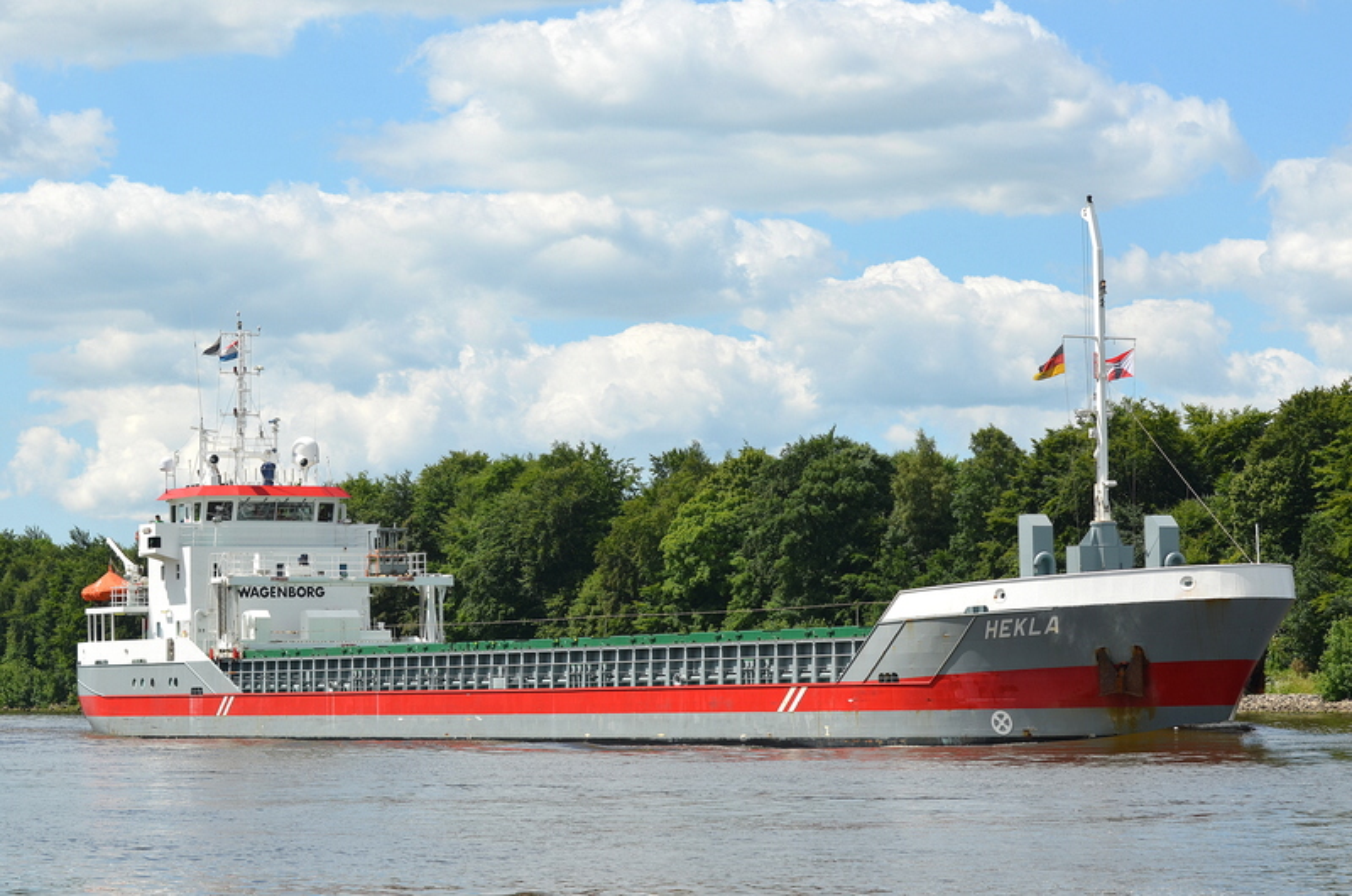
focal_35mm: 112
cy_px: 448
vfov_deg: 12.1
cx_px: 676
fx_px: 4217
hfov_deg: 18.2
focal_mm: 75
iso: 100
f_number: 9
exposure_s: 1/320
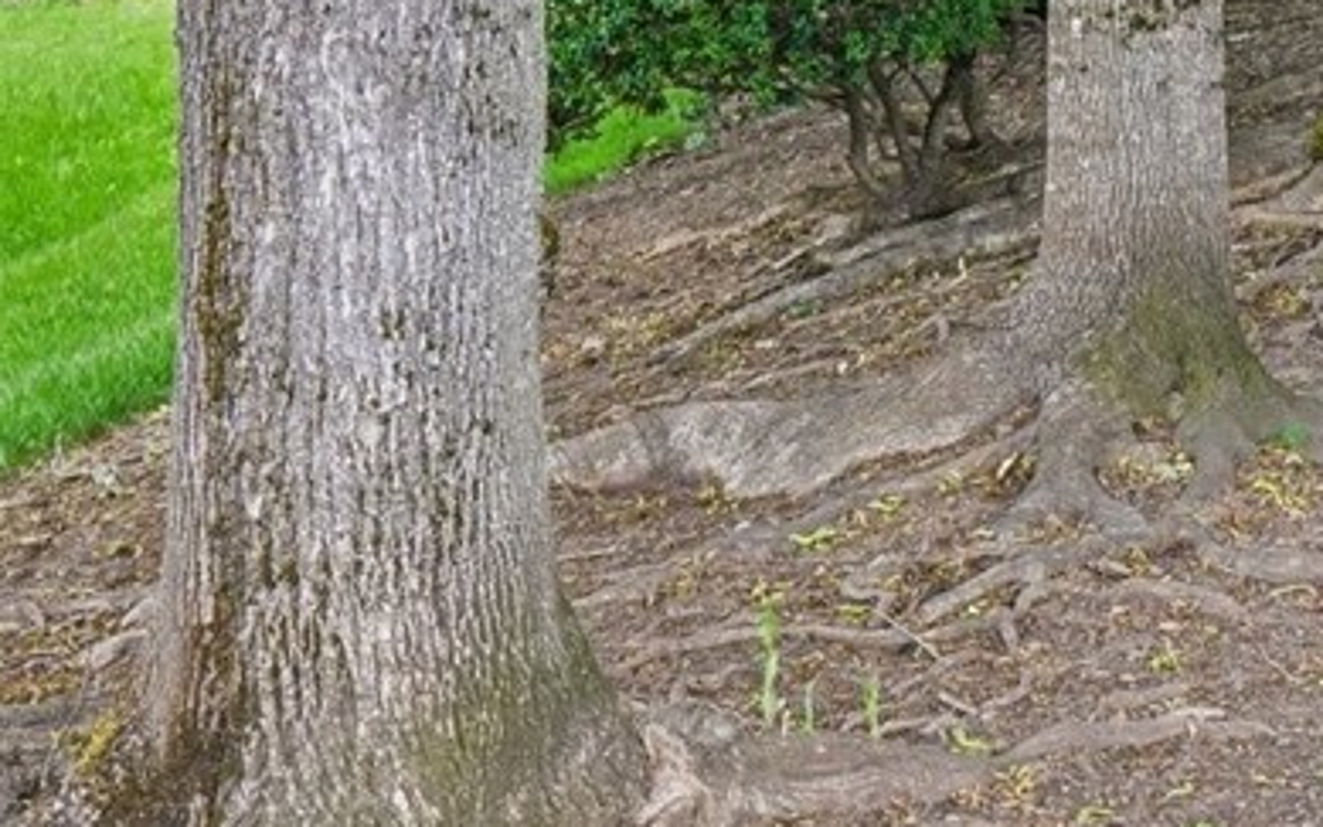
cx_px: 2379
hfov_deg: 15.1
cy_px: -386
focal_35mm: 120
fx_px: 4326
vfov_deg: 10.6
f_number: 8
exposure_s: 1/40
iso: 400
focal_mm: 27
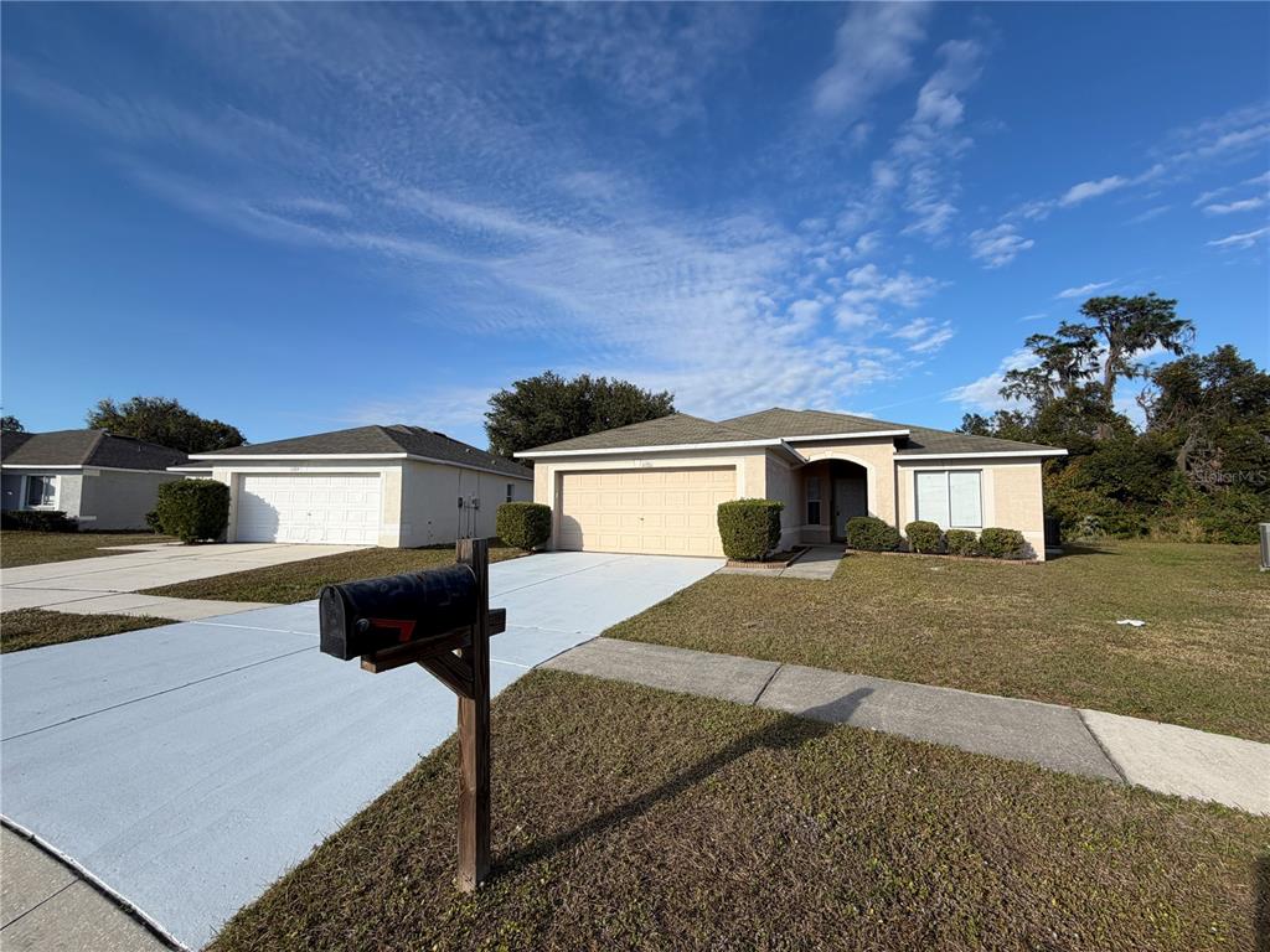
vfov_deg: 85.7
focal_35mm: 14
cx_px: 635
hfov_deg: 102.1
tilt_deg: +4.9
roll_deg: +0.6
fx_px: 514
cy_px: 476
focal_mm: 2.22
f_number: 2.2
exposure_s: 1/770
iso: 20
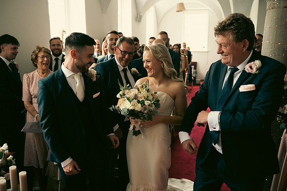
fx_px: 247
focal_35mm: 31
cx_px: 144
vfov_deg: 42.3
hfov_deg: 60.3
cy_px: 96
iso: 800
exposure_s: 1/160
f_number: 3.5
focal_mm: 31
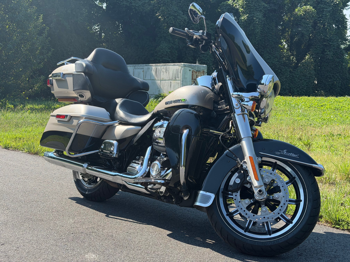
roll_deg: -1.0
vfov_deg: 30.3
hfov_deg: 39.7
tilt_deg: -8.2
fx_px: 485
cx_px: 175
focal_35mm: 48
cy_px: 131
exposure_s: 1/2494
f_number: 1.78
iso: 100
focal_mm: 6.76
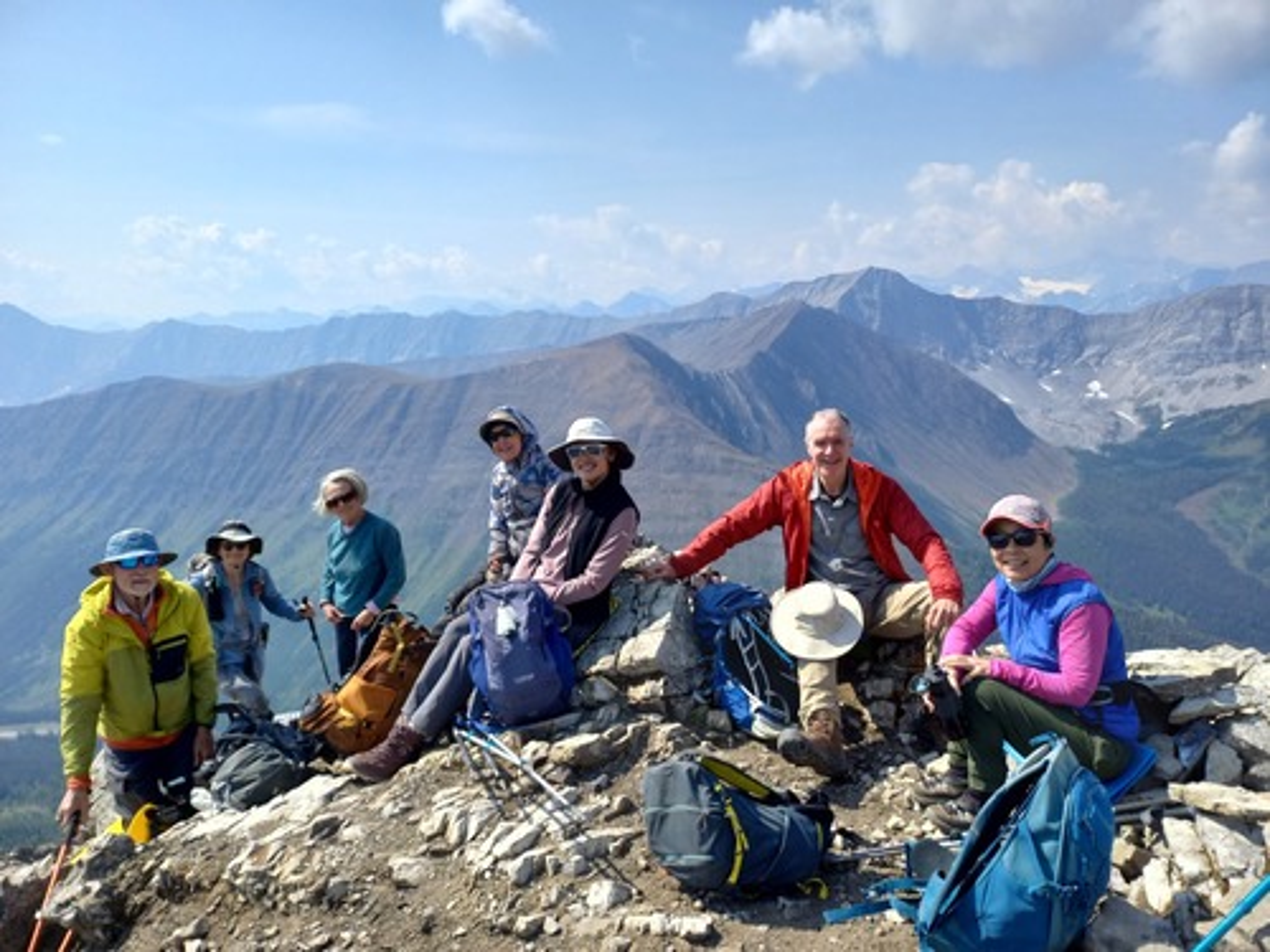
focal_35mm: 25
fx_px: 917
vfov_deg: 54.9
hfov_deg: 69.4
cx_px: 635
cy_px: 476
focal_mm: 4.65
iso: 50
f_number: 1.8
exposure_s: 1/1304
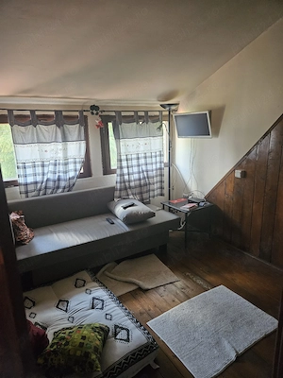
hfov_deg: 58.9
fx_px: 251
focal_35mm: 23
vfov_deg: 73.9
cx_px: 142
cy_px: 189
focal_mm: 5.4
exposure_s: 1/101
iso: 1000
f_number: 1.8
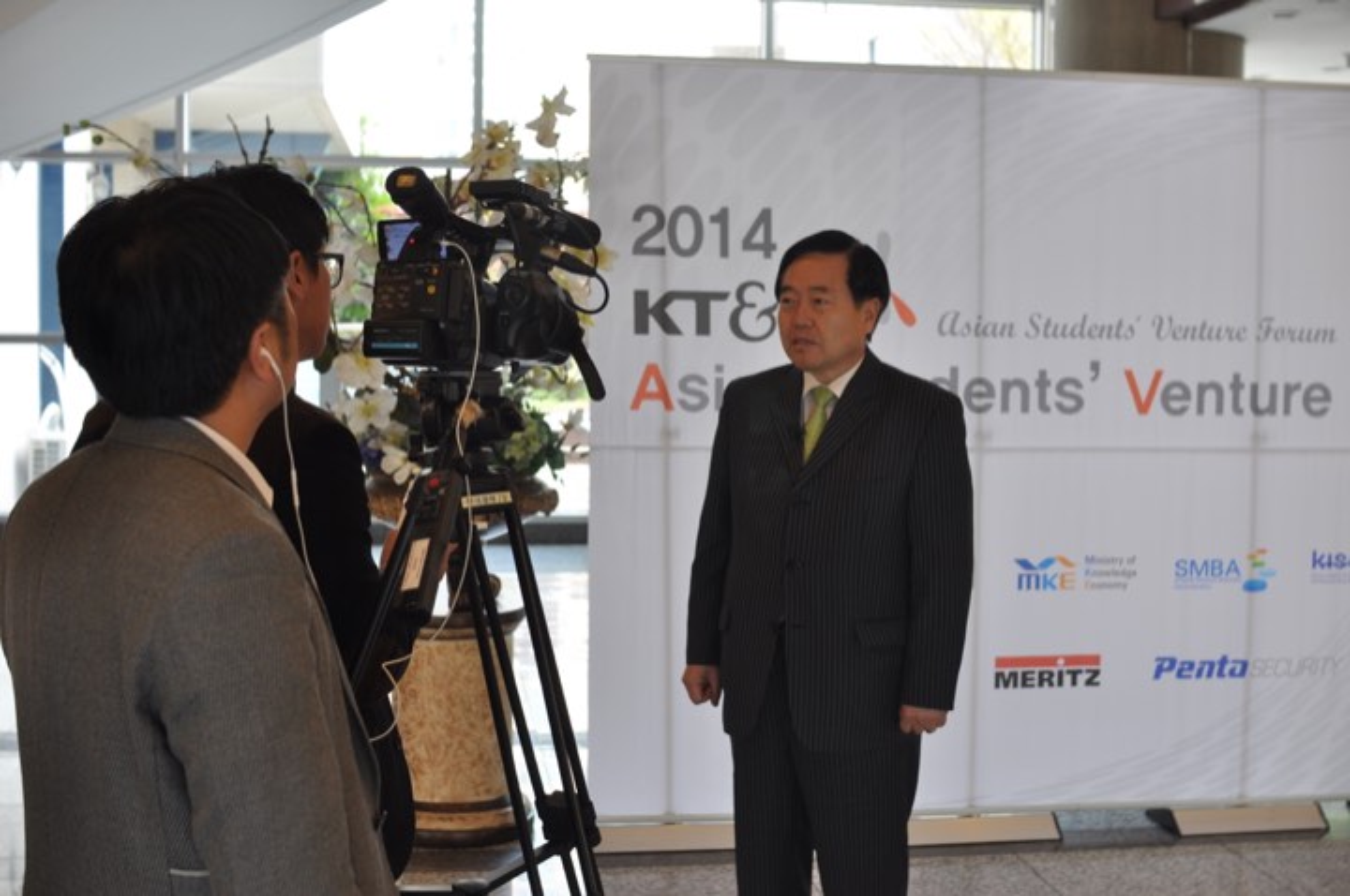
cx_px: 675
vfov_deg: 29.8
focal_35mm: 45
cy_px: 448
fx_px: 1685
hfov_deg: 43.7
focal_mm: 30
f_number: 4.5
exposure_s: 1/80
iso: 320
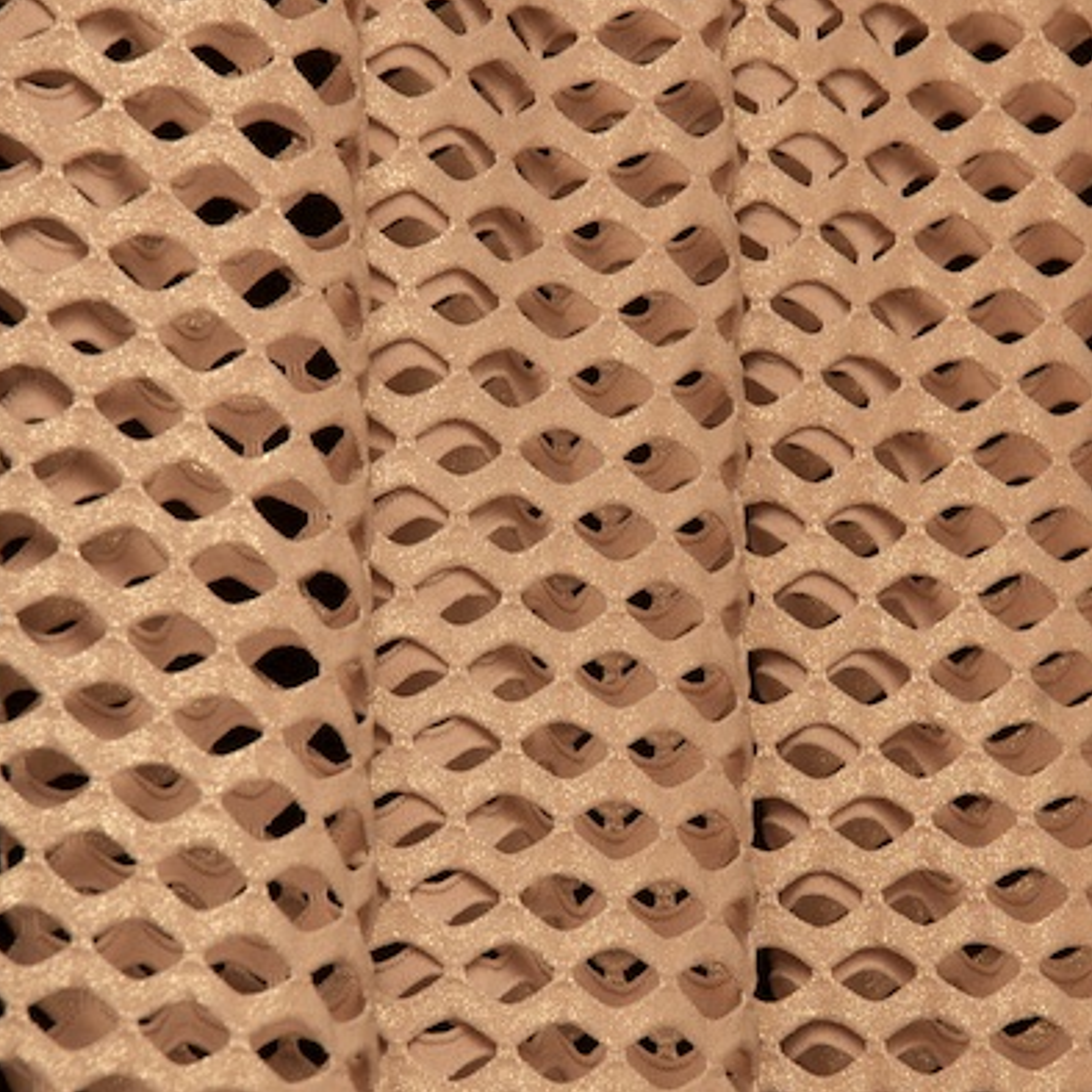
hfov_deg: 6.7
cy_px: 545
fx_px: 9338
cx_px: 729
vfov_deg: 6.7
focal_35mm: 262
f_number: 10
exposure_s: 1/1000
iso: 400
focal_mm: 135
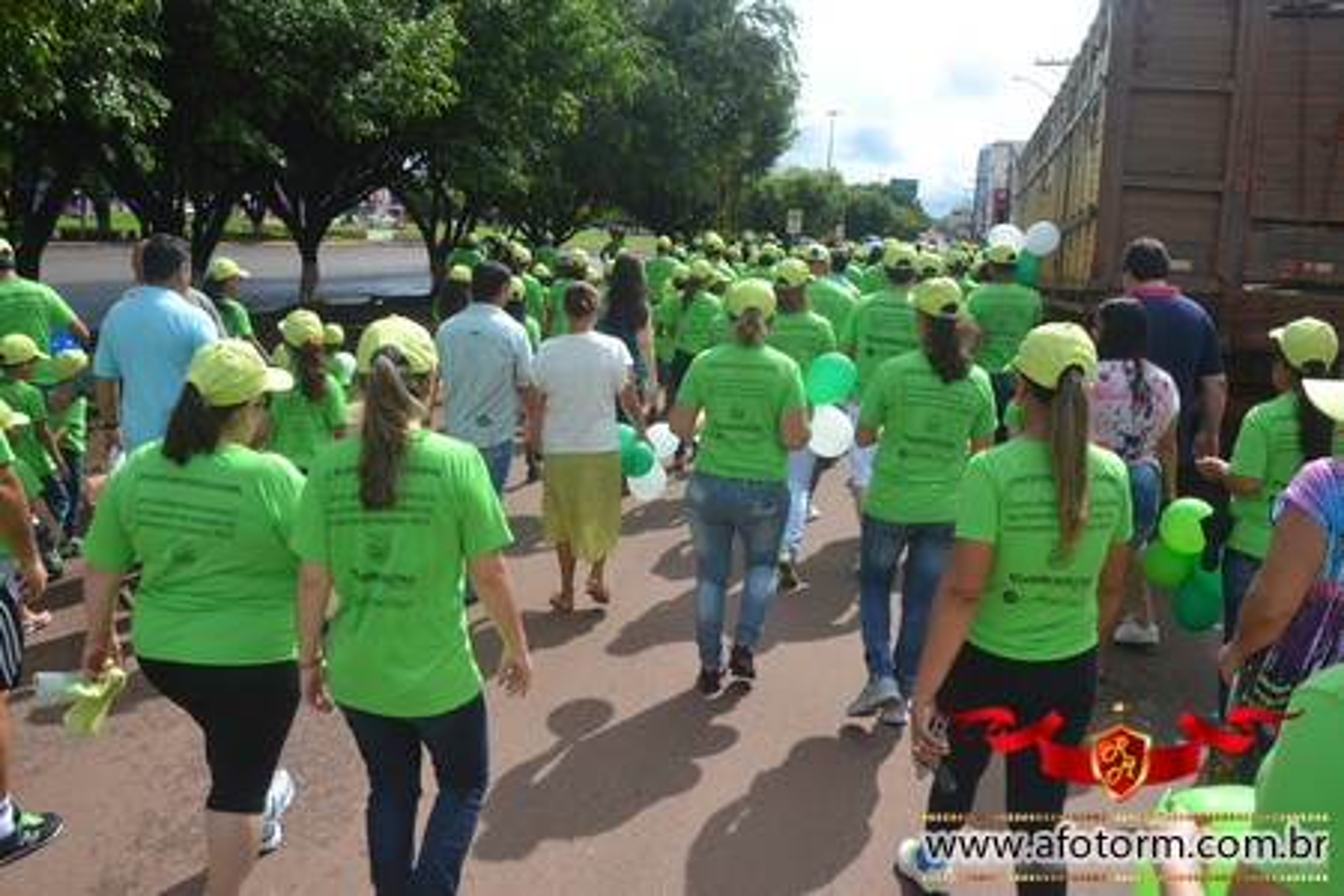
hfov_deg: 61.9
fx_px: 1120
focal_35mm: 30
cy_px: 448
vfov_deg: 43.6
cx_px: 672
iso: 100
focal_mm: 20
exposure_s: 1/320
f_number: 9
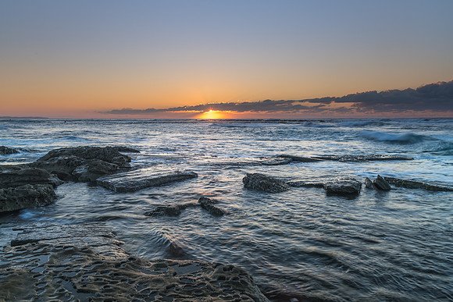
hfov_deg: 63.0
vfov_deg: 44.4
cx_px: 216
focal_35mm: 29
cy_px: 141
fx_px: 370
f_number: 11
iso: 31
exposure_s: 1/5
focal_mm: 27
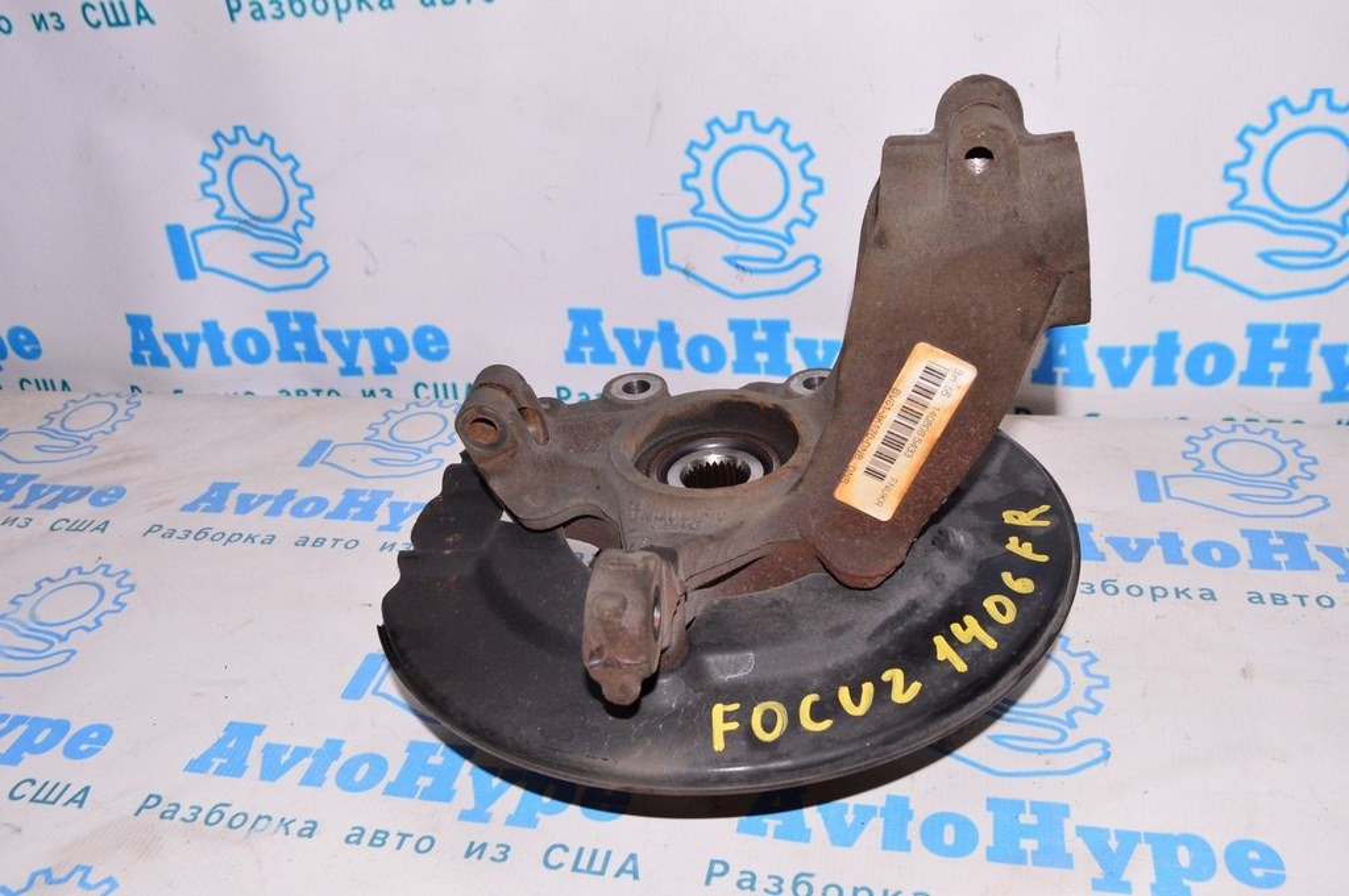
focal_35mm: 33
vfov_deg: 39.9
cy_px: 448
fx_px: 1236
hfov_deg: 57.3
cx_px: 674
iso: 1600
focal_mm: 22
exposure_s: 1/200
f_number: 8
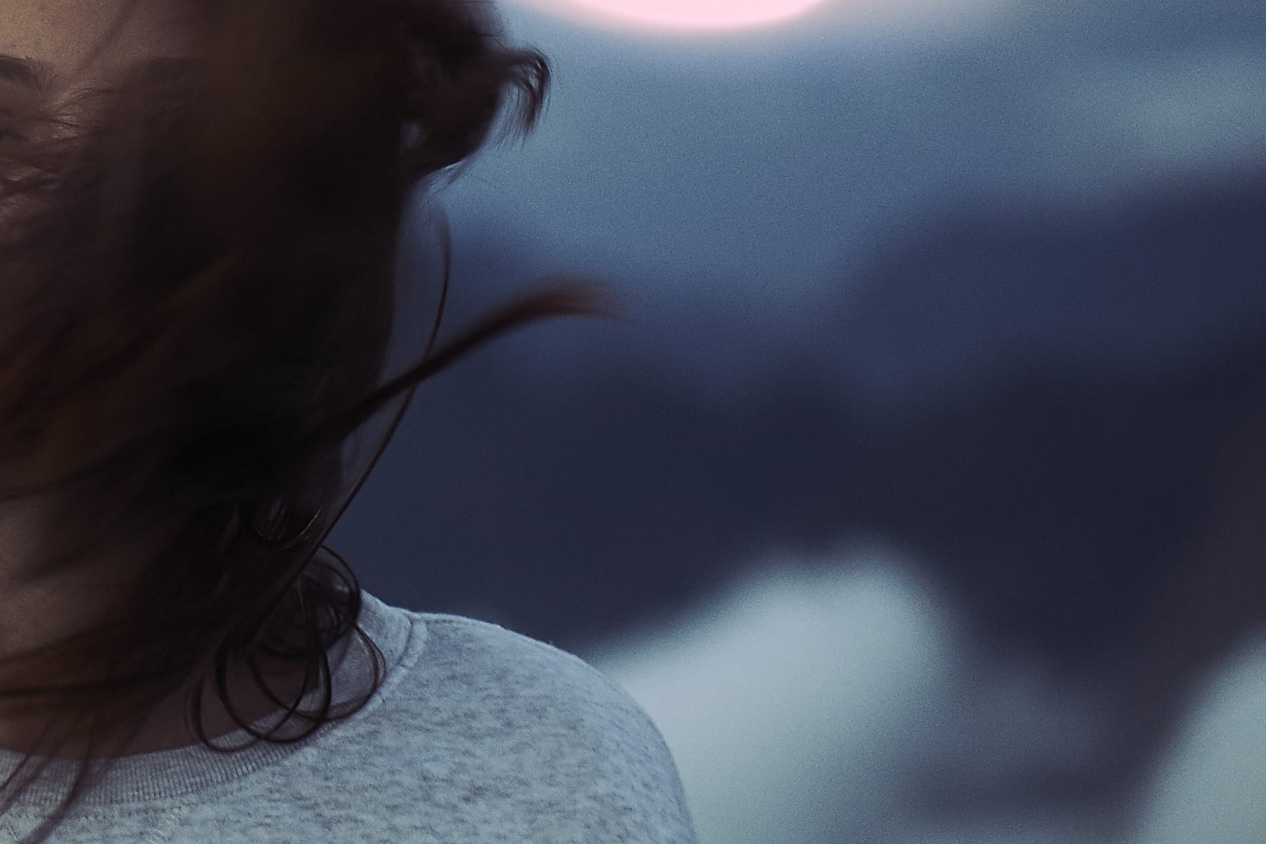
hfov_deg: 12.4
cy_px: 429
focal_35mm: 164
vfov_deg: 8.4
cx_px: 101
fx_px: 5767
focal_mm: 50
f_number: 1.8
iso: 320
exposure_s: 1/125
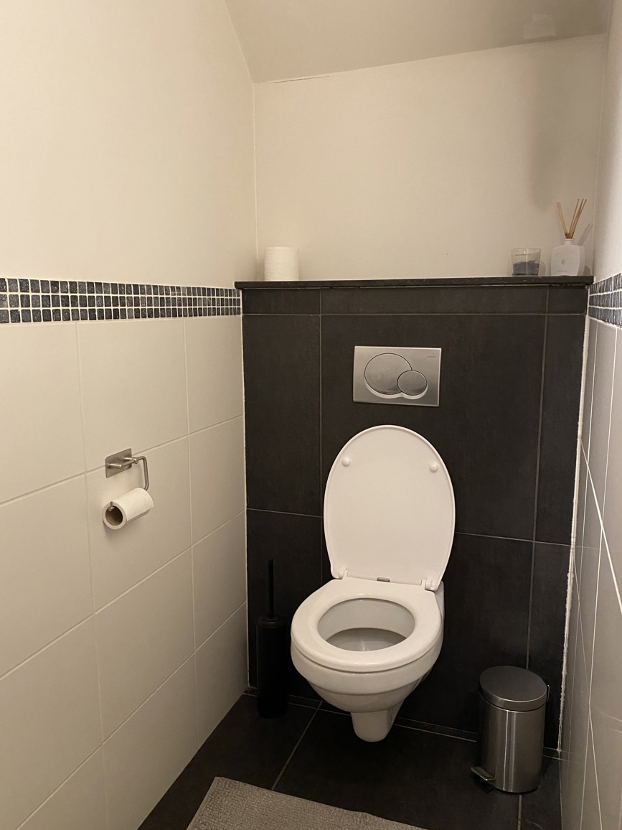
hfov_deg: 51.4
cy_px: 421
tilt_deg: -8.8
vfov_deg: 65.3
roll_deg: +0.4
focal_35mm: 27
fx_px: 647
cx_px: 314
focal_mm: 4.25
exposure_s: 1/50
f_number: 1.8
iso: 400
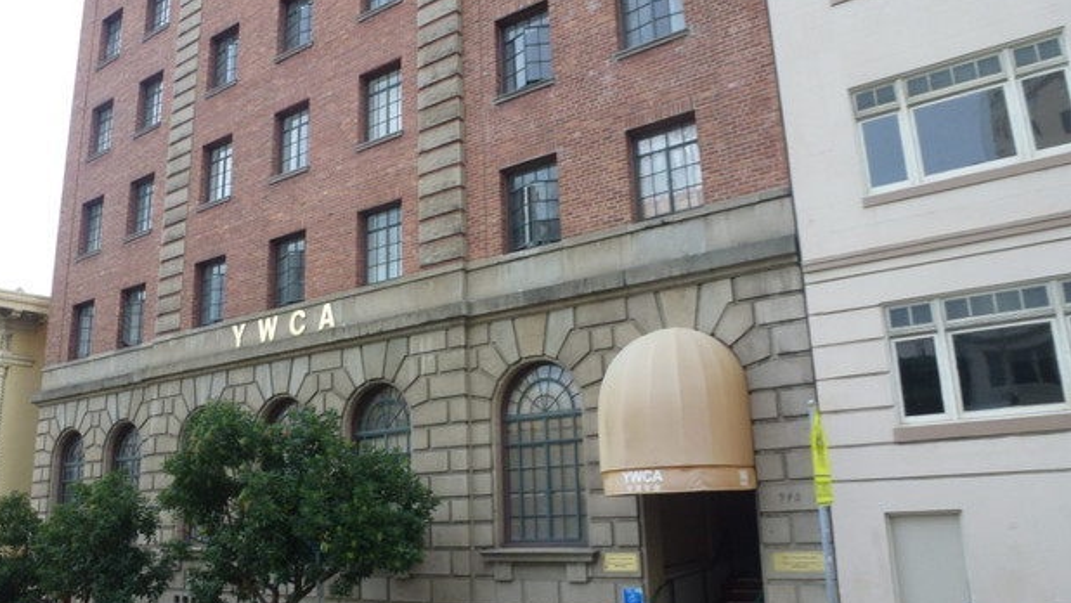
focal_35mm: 27
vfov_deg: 42.9
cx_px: 518
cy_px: 318
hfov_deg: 69.8
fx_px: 767
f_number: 4
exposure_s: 1/125
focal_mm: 4.3
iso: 100
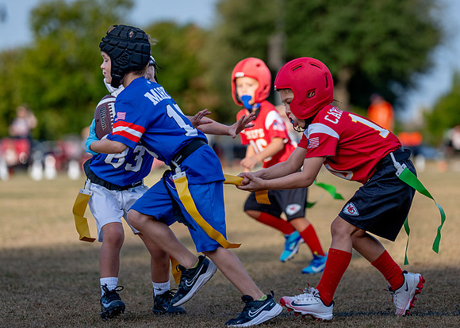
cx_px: 236
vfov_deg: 7.2
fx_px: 2615
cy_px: 147
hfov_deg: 10.1
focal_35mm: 200
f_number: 2.8
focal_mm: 143
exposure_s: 1/3200
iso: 250
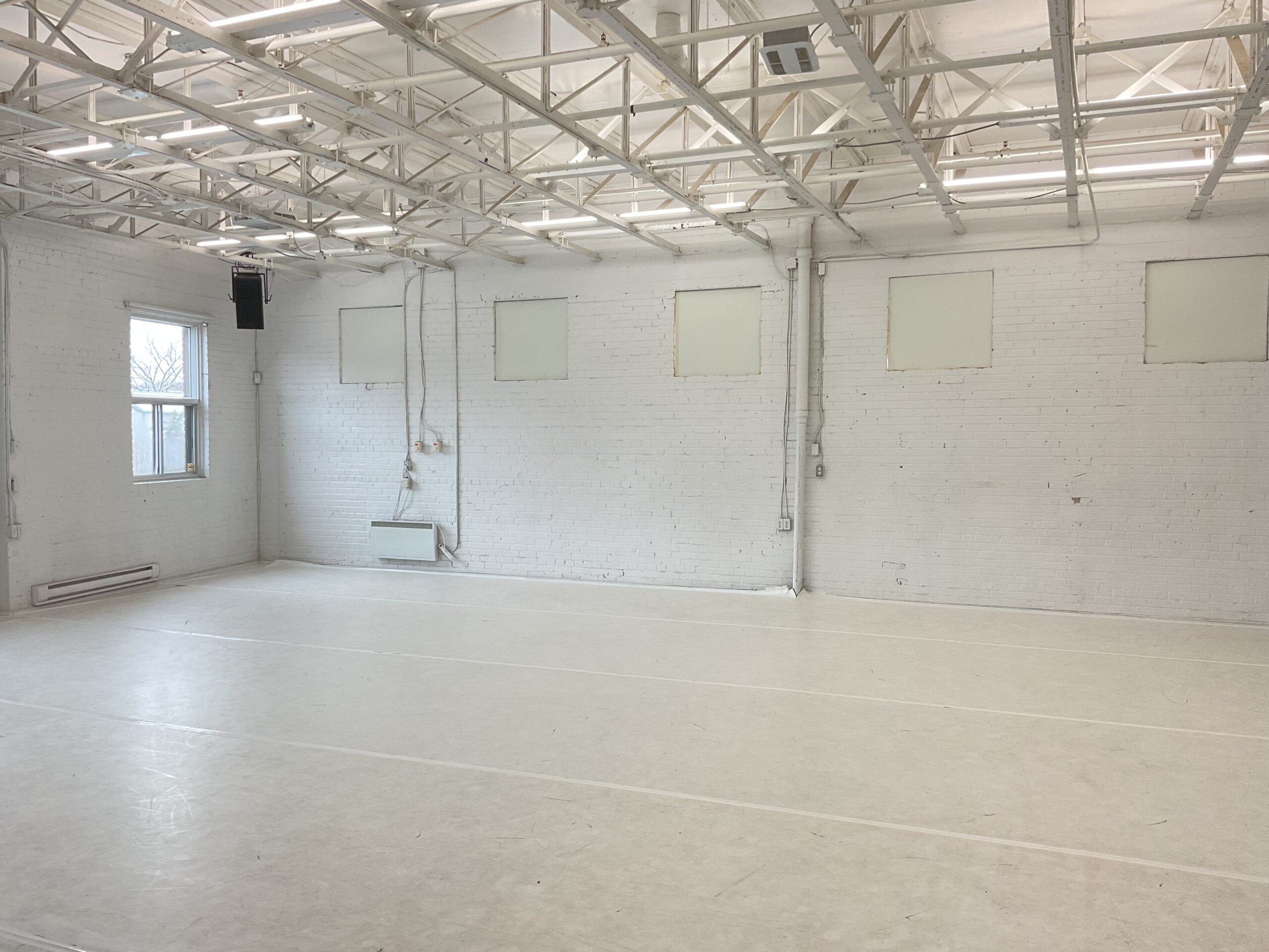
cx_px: 634
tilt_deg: -3.3
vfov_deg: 48.2
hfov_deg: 61.7
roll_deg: +0.1
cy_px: 476
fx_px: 1063
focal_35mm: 29
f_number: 1.8
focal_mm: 3
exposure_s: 1/120
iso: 64
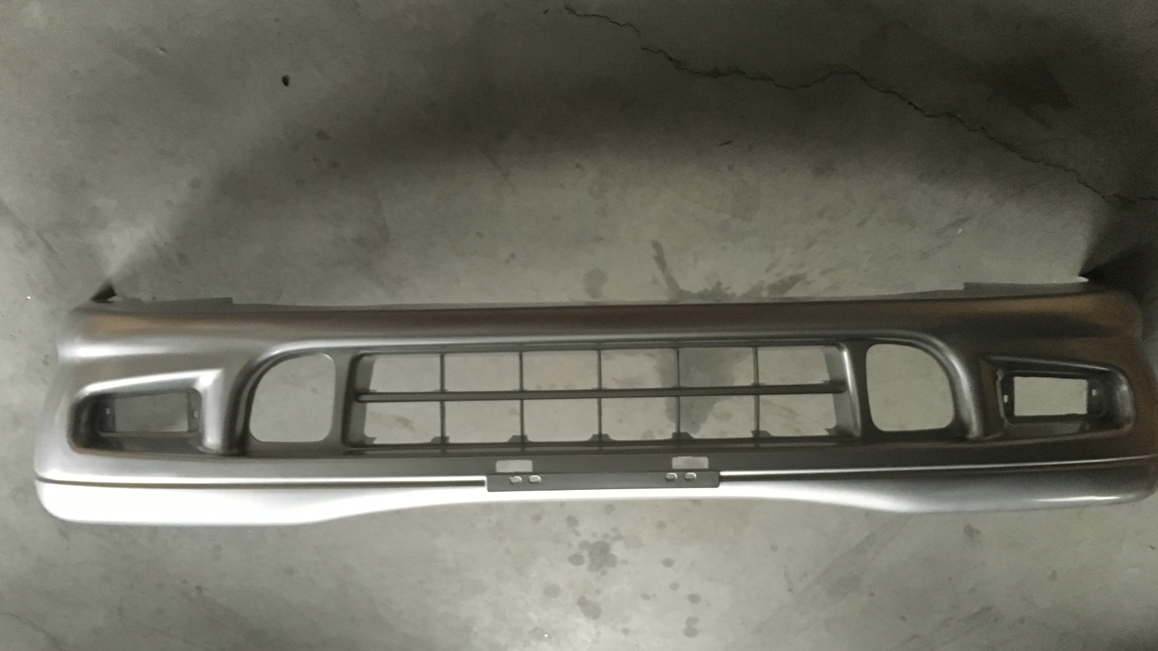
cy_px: 362
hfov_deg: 61.0
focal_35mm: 32
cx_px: 573
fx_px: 983
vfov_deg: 36.6
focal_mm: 4.15
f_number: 2.2
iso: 320
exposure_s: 1/17
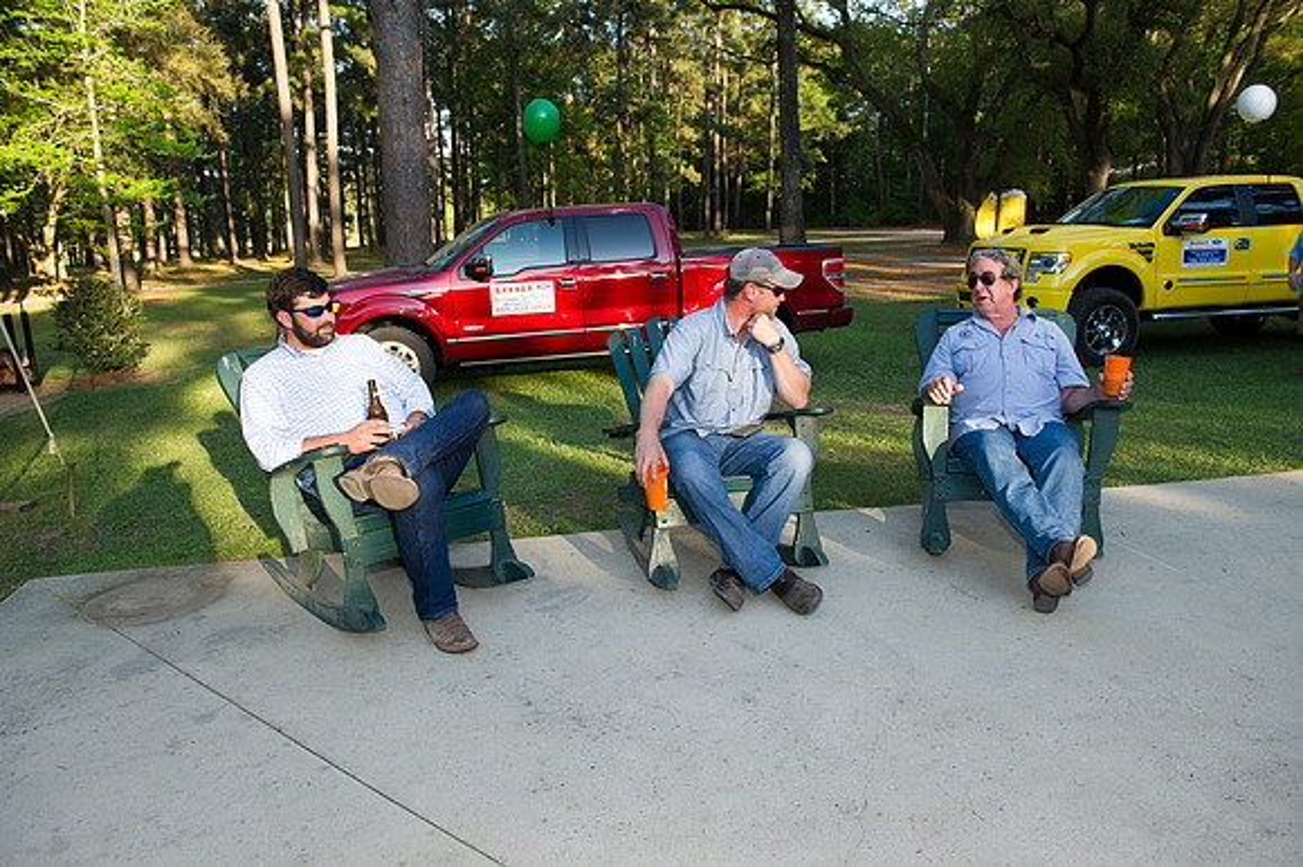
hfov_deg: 67.4
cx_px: 652
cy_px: 434
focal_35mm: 27
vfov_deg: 47.9
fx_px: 977
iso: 320
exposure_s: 1/320
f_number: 5
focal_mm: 27
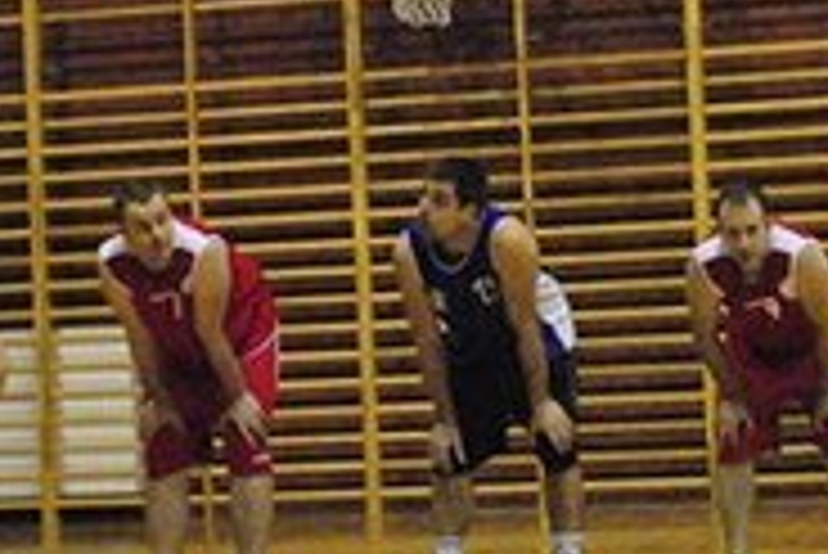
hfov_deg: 14.8
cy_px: 83
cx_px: 338
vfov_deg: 9.9
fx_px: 3176
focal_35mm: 138
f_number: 5.6
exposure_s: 1/80
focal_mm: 26
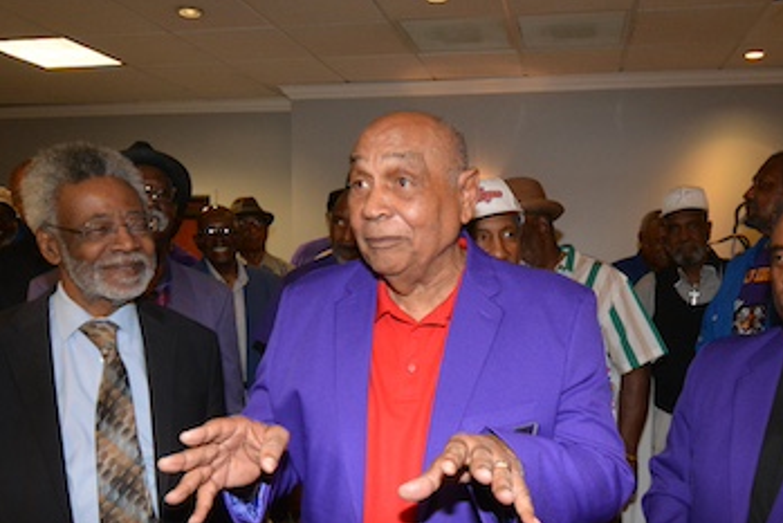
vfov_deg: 39.6
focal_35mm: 33
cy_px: 345
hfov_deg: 57.0
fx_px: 718
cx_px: 449
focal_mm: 12
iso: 1600
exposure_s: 1/60
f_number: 4.8
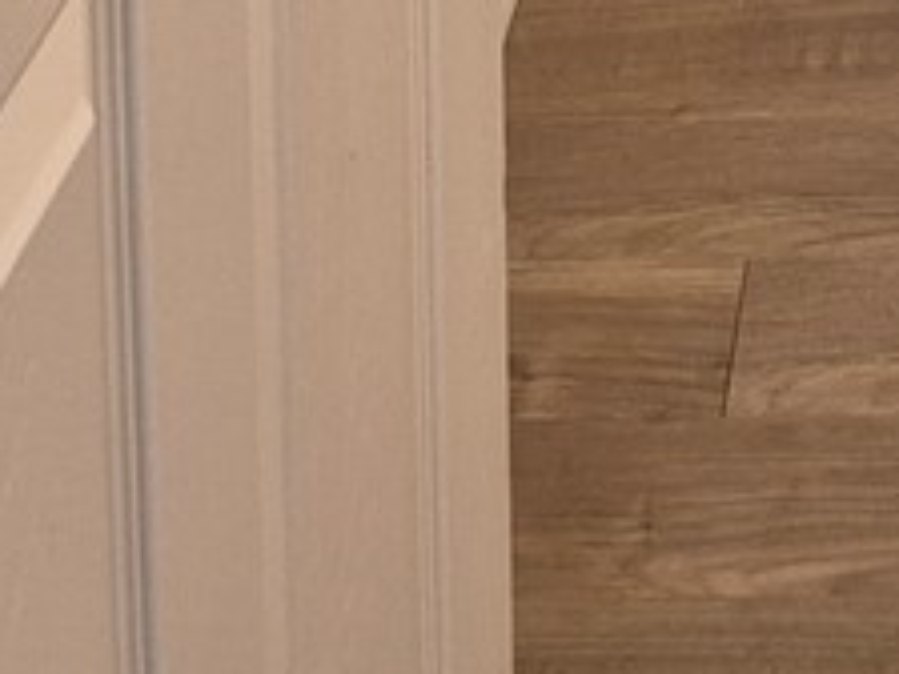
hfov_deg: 11.7
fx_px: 4259
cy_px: -1316
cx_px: 1216
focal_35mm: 164
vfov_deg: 7.9
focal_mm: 5.4
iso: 160
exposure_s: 1/120
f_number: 1.8
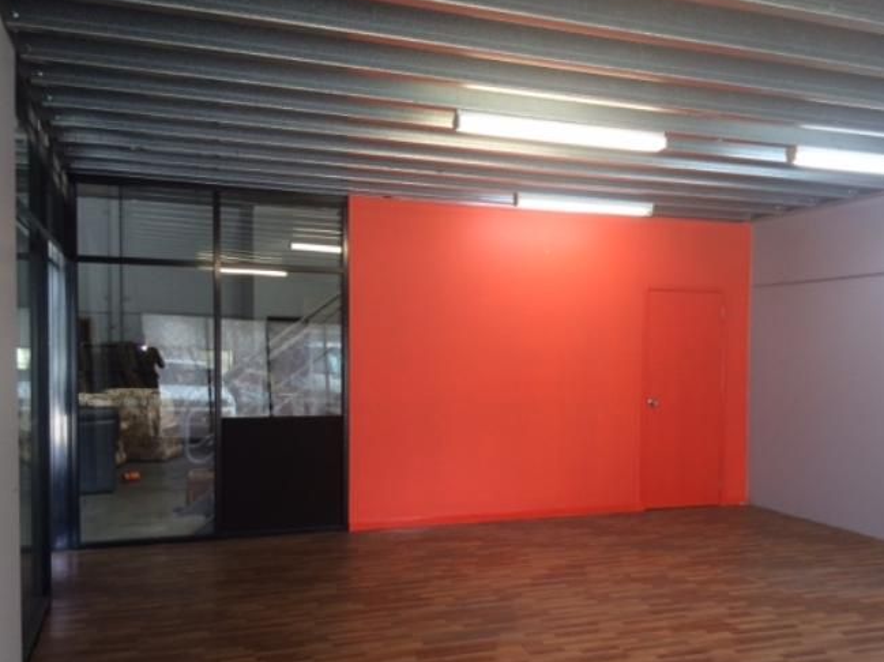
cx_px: 522
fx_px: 944
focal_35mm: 37
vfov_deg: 38.5
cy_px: 387
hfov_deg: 49.9
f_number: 2.2
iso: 64
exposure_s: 1/33
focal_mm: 4.12
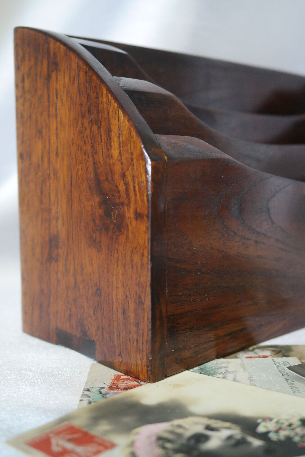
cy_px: 228
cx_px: 152
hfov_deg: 27.5
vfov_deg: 40.3
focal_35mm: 49
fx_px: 623
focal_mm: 32
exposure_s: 1/30
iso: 1600
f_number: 5.6
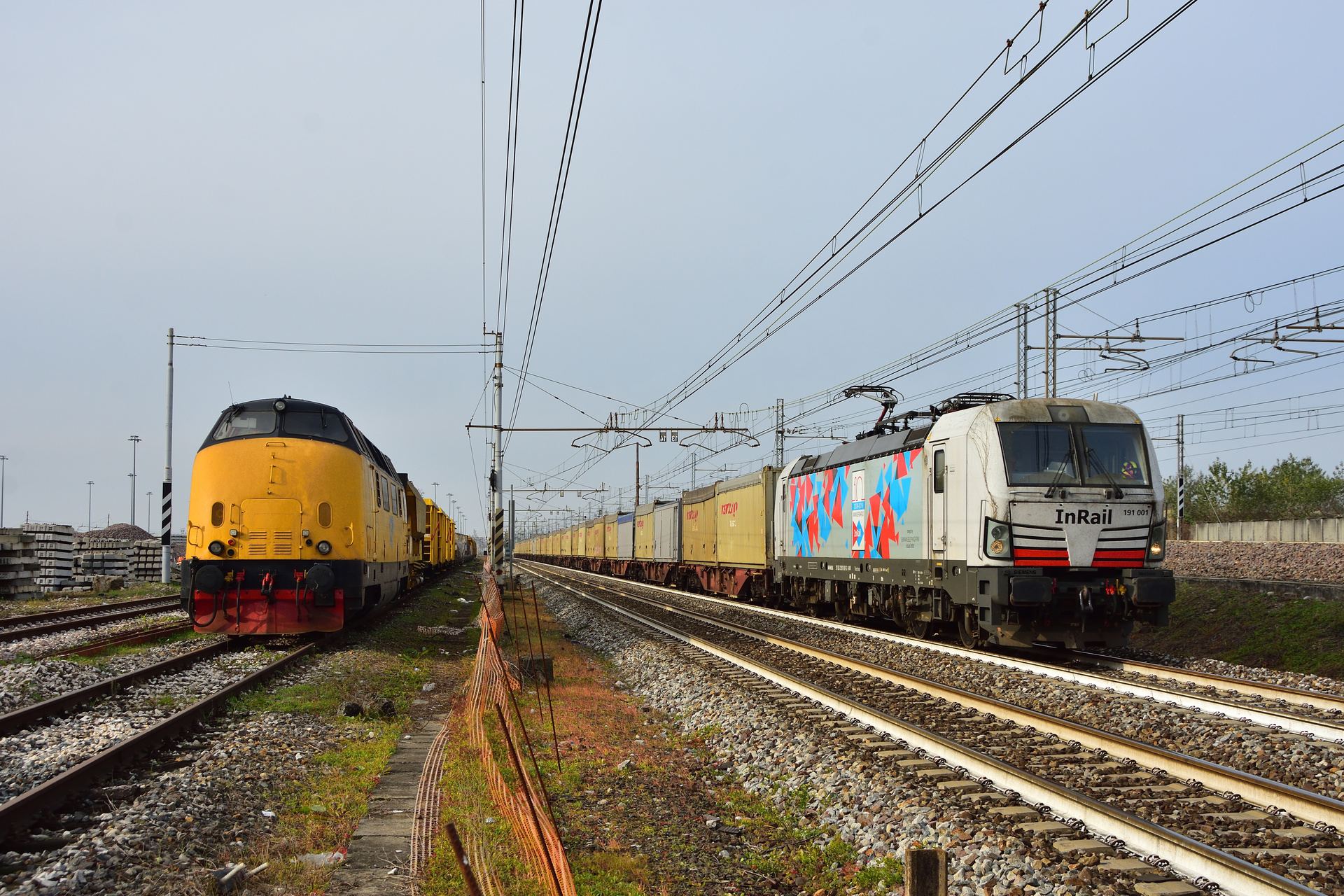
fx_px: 1568
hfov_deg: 46.4
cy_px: 448
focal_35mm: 42
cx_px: 672
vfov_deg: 31.9
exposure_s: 1/500
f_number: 7.1
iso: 200
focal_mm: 28
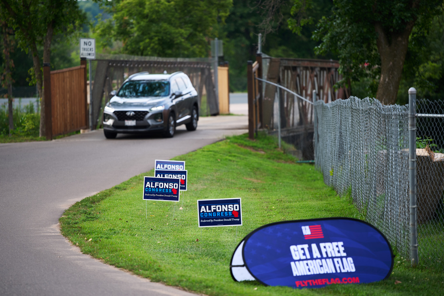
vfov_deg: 7.8
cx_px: 222
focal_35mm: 176
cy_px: 148
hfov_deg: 11.7
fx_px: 2170
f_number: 3.2
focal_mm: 176
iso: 200
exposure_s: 1/800
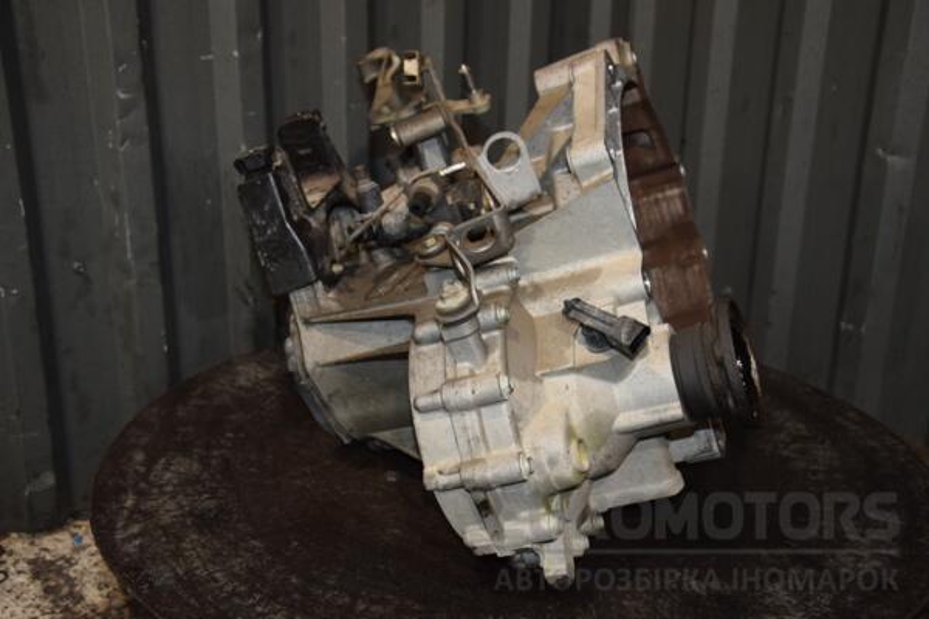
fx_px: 1239
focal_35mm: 48
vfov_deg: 28.1
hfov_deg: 41.1
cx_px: 464
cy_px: 310
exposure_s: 1/60
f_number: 5
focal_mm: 32
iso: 800
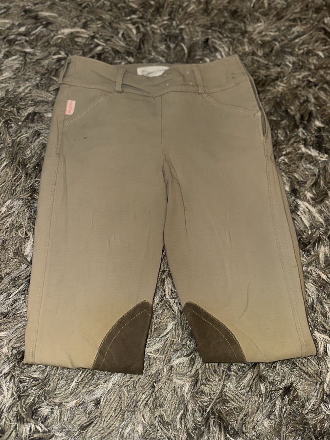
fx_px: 305
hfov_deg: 56.8
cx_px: 165
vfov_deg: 71.6
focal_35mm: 24
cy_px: 220
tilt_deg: -73.4
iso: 100
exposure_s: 1/17
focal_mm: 6.86
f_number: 1.78
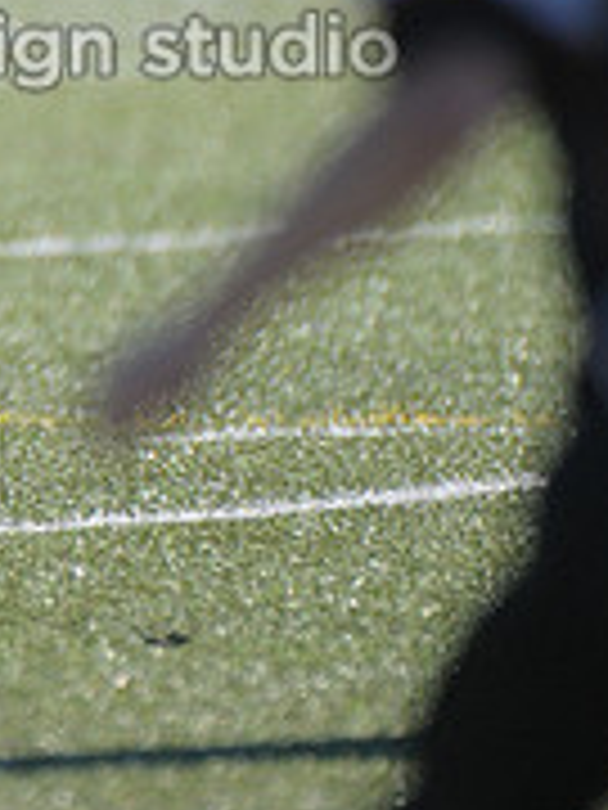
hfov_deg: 0.8
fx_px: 43395
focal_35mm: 1853
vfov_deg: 1.1
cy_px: -166
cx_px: -223
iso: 640
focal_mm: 400
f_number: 4
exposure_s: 1/2500
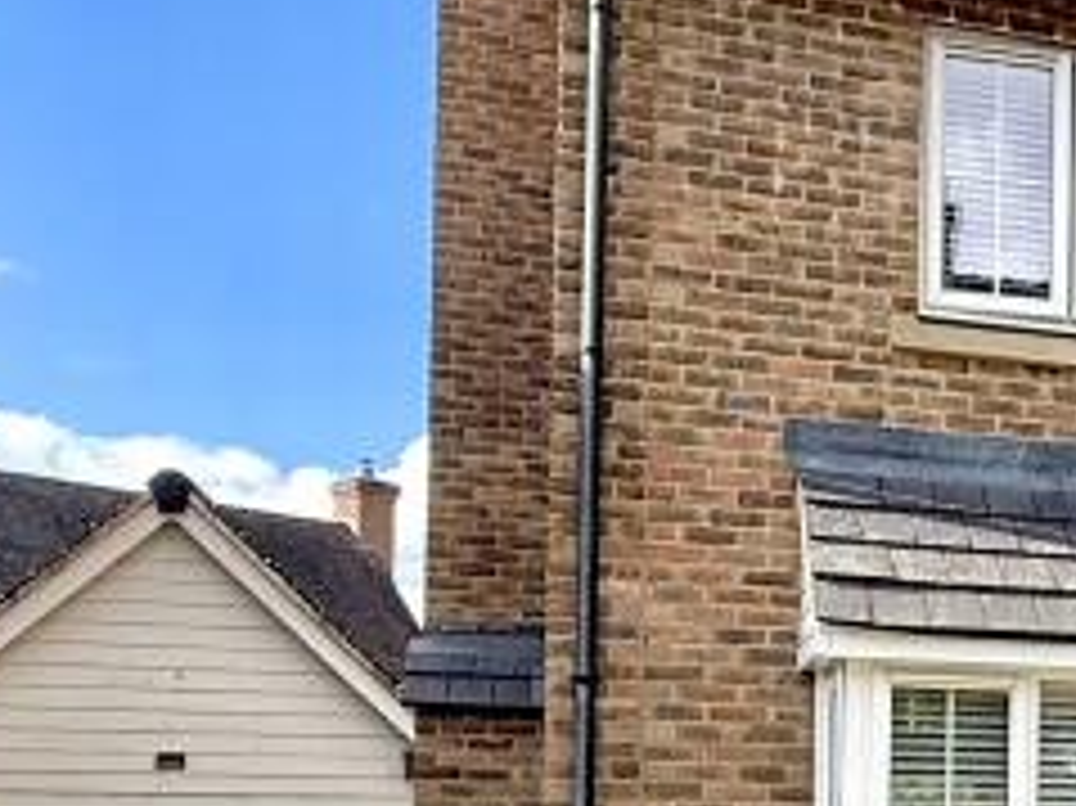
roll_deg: -0.5
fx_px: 1864
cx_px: 1378
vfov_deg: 23.4
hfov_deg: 27.3
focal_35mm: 60
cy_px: 792
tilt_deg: +2.3
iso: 64
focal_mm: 2.22
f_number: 2.2
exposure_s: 1/679
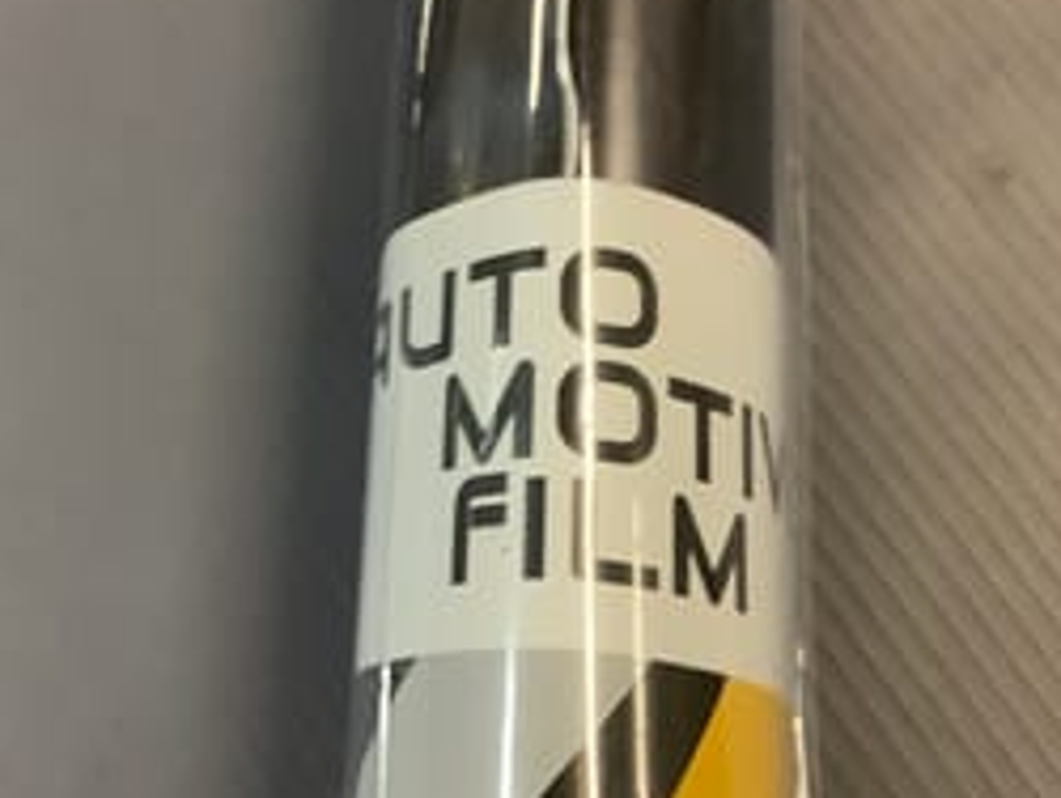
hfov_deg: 30.8
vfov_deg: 23.7
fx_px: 1902
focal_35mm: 62
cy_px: 325
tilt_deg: -71.2
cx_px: 301
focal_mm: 3.3
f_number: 2.4
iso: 400
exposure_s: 1/50
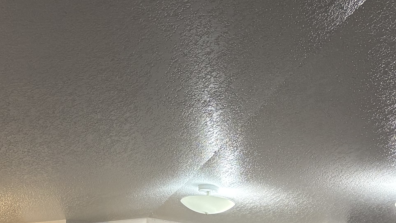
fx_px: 882
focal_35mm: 84
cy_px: 398
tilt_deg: -2.0
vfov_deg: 13.0
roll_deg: +0.7
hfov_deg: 25.3
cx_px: 206
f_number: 1.6
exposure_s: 1/120
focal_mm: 5.96
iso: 160
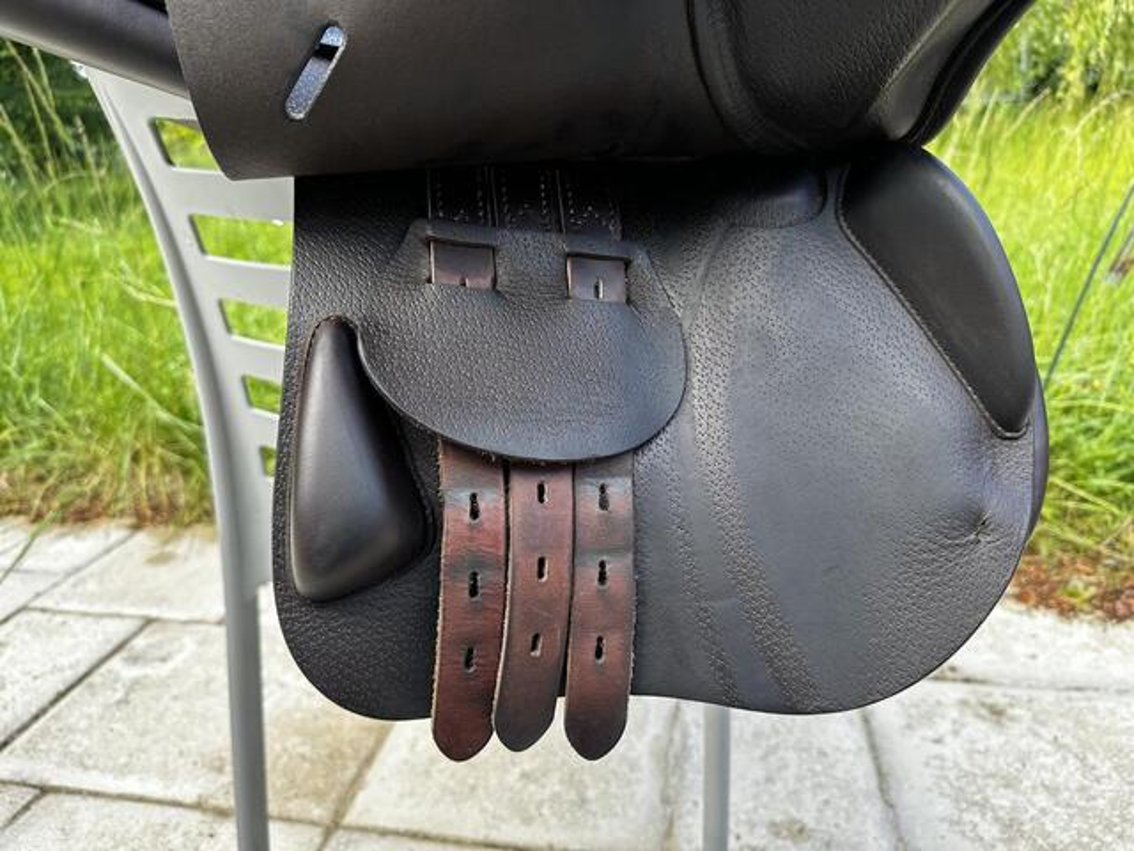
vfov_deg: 56.8
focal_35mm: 24
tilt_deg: -19.1
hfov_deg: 71.6
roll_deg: +1.1
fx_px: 786
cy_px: 426
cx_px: 567
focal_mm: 6.86
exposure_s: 1/171
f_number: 1.78
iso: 64
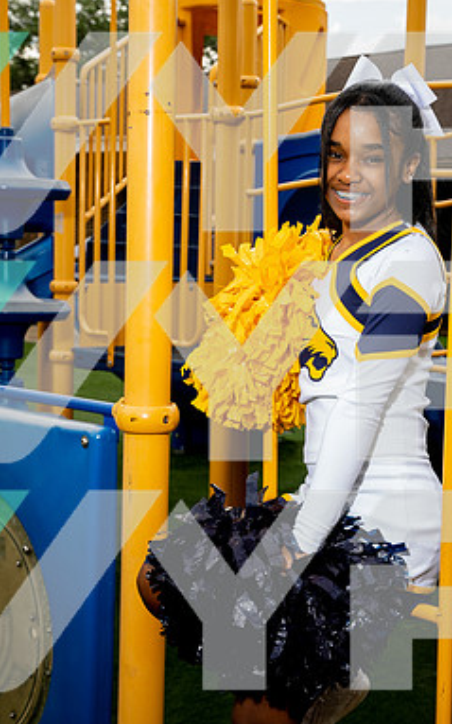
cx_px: 320
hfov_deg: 19.0
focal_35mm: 68
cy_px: 362
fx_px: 1342
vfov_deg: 30.2
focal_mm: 44
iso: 250
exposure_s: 1/250
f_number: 5.6
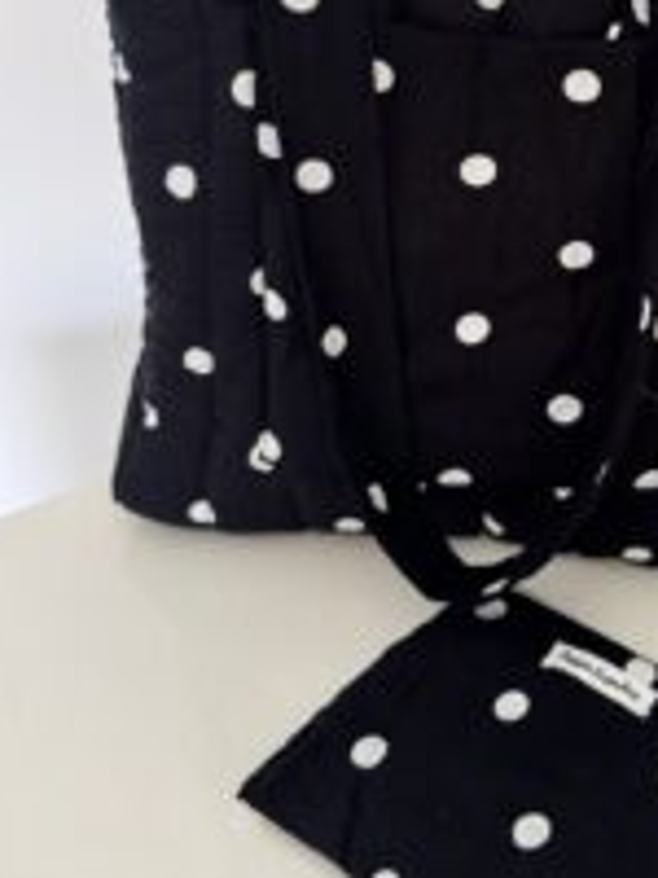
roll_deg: -0.8
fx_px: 1217
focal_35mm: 48
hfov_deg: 29.3
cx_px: 557
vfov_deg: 38.8
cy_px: 241
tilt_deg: -25.7
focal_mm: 6.76
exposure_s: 1/89
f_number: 1.78
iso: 200
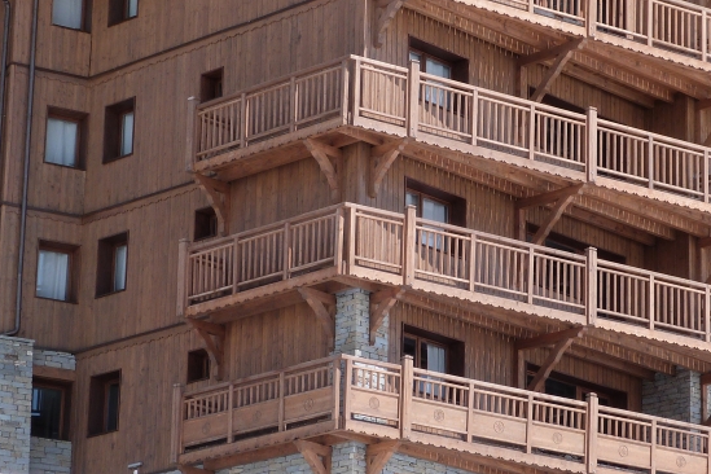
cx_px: 452
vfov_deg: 9.7
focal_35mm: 142
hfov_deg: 14.4
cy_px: 214
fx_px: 2804
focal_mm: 13.5
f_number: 5.6
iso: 100
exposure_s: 1/400
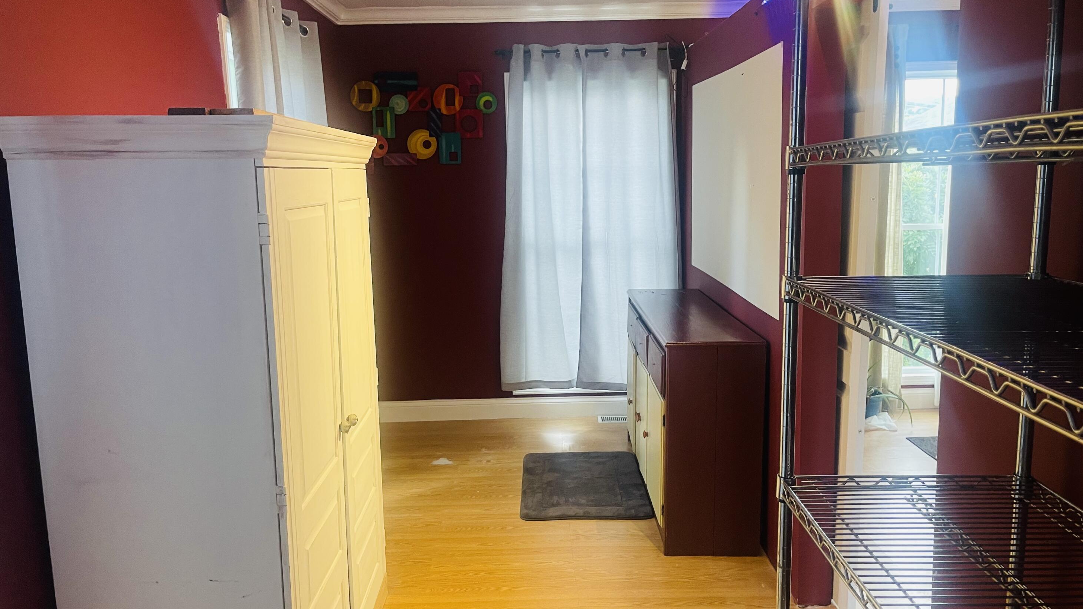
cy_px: 314
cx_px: 550
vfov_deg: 41.5
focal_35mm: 28
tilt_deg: -8.9
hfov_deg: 67.9
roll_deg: +0.9
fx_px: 804
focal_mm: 5.1
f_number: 1.6
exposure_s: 1/60
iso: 200
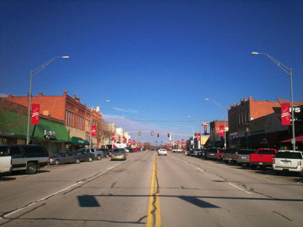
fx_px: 315
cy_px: 114
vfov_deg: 39.7
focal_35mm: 36
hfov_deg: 51.4
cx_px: 152
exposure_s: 1/1462
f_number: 4.5
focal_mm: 6
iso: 100
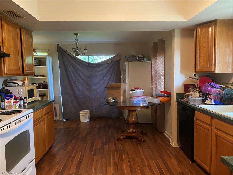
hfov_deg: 67.3
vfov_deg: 53.1
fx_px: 175
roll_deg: -0.2
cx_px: 116
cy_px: 88
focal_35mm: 26
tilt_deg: -5.7
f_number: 1.8
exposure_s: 1/30
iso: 640
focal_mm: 4.25
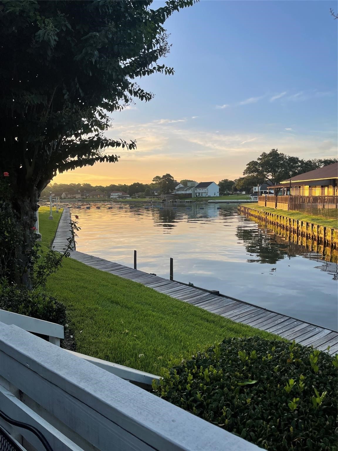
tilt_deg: -5.4
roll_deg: +1.2
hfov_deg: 53.1
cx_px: 169
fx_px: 338
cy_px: 226
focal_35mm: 26
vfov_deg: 67.3
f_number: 1.6
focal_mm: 5.1
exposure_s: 1/848
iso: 32
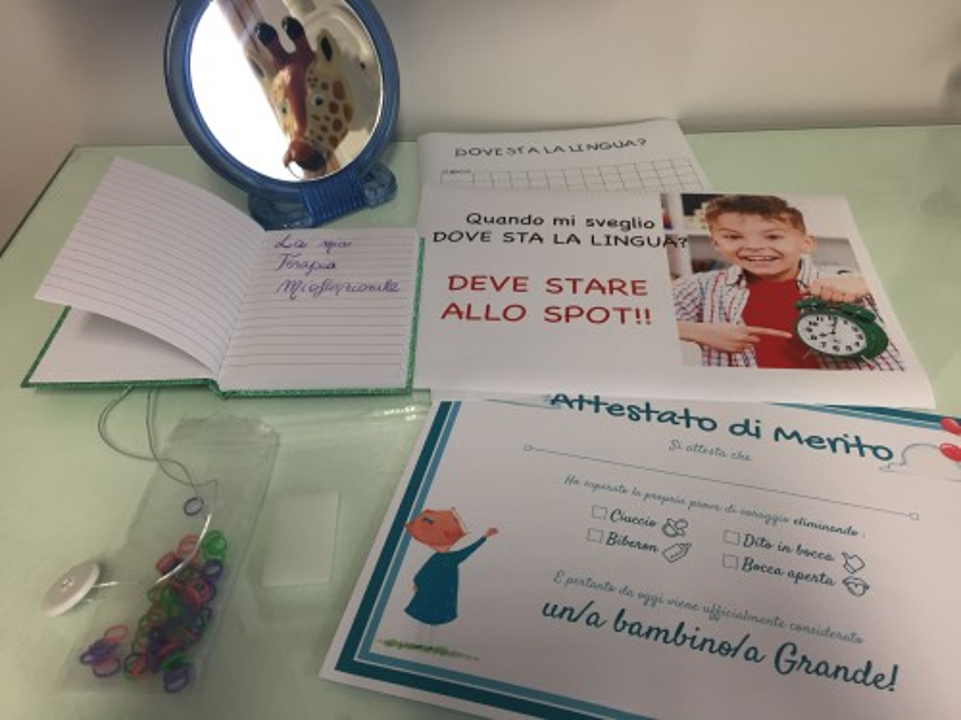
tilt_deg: -43.6
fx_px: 805
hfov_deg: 61.7
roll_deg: +2.2
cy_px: 360
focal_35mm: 29
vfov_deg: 48.2
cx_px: 480
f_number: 2.2
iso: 64
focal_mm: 4.15
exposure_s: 1/33
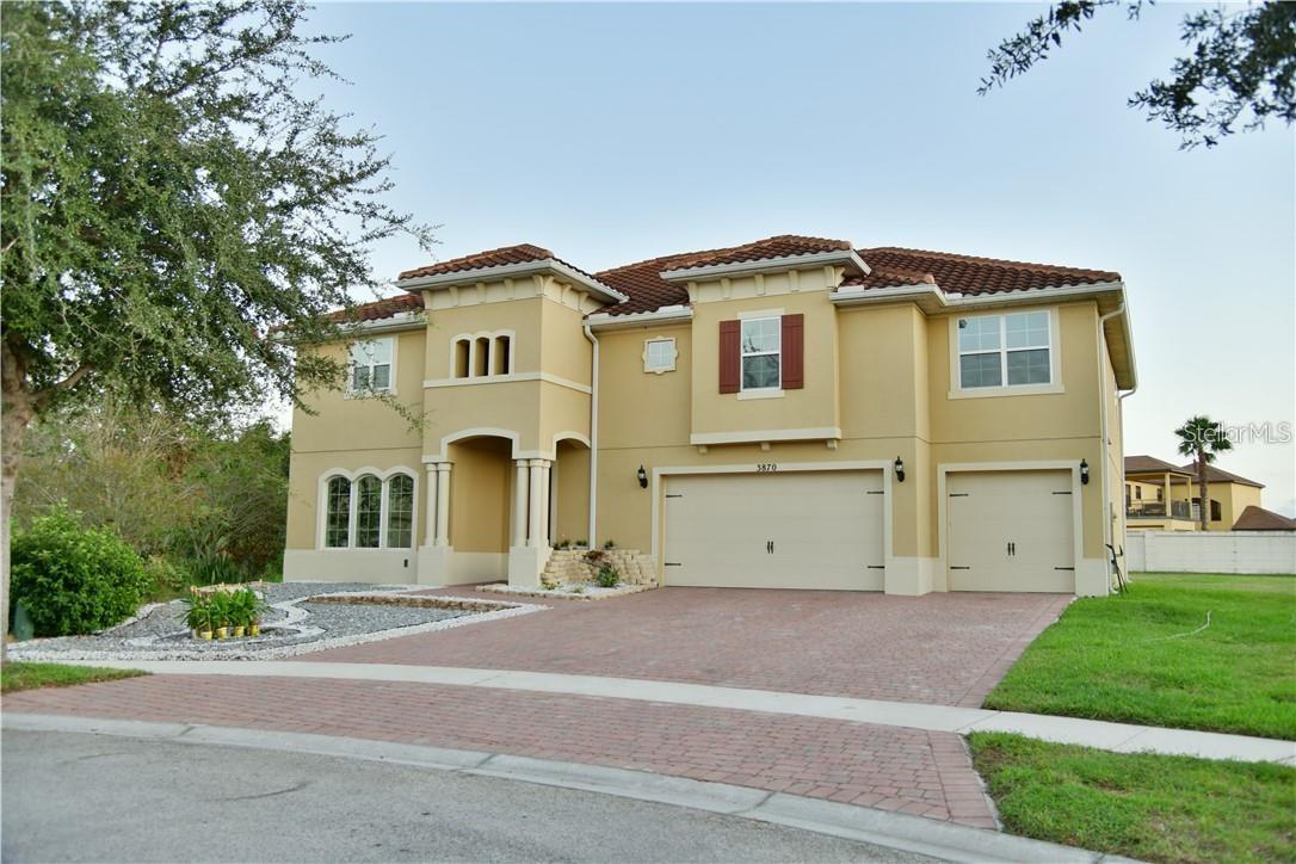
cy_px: 432
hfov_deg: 65.5
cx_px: 648
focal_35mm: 28
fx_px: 1008
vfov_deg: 46.4
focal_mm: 28
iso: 640
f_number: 4
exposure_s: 1/100
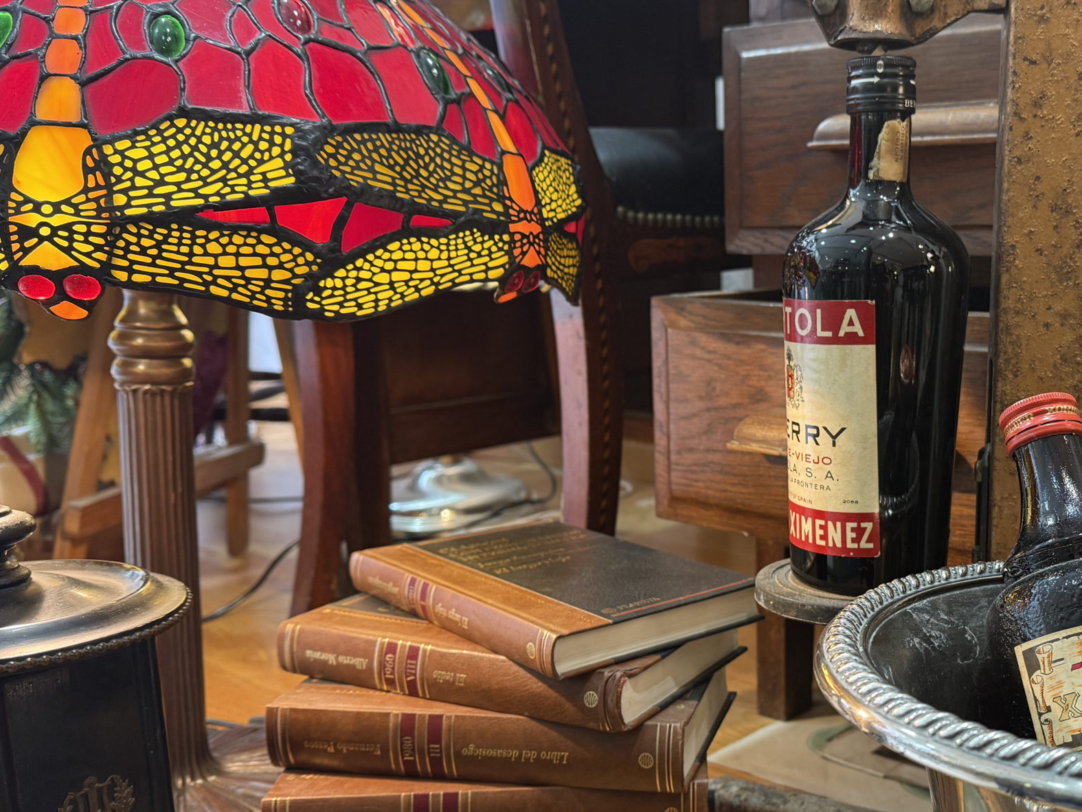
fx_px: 1219
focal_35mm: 39
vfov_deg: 36.8
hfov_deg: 46.4
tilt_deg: -10.2
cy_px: 462
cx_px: 789
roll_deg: +0.3
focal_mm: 6.76
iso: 160
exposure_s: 1/50
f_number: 1.78
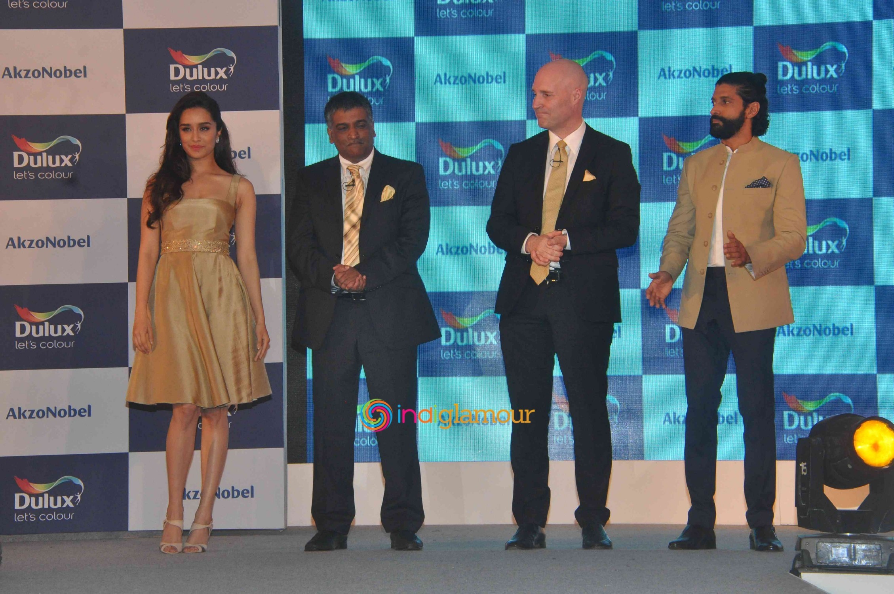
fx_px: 2158
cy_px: 297
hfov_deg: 23.4
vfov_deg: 15.7
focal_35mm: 87
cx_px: 447
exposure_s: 1/200
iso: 1250
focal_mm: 58
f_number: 11
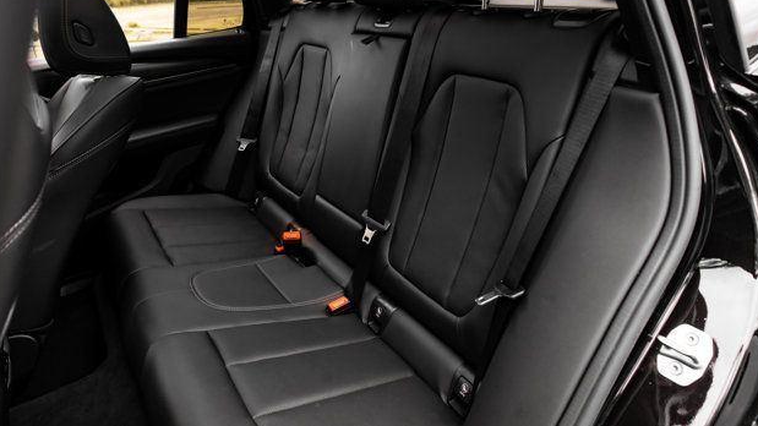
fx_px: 523
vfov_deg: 44.1
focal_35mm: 26
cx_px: 383
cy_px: 167
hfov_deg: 71.9
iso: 640
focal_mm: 24
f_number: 6.3
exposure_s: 1/200
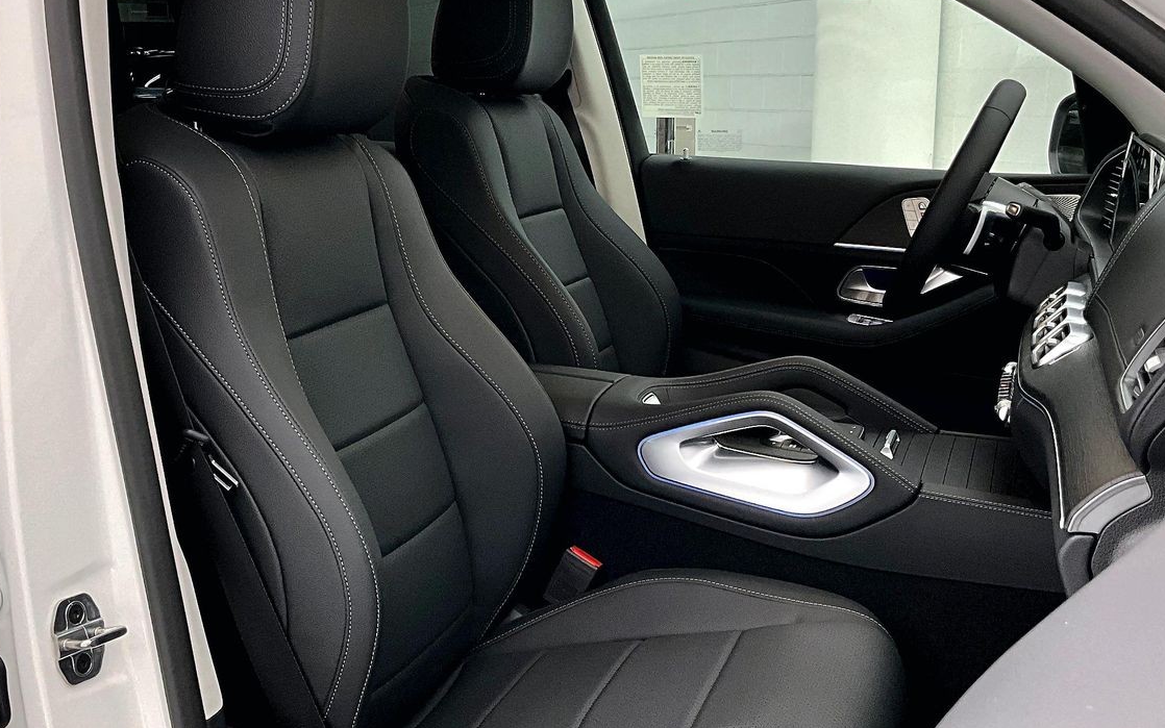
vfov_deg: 29.2
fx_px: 1397
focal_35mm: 44
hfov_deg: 45.2
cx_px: 535
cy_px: 363
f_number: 1.8
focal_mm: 3
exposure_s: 1/60
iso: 125
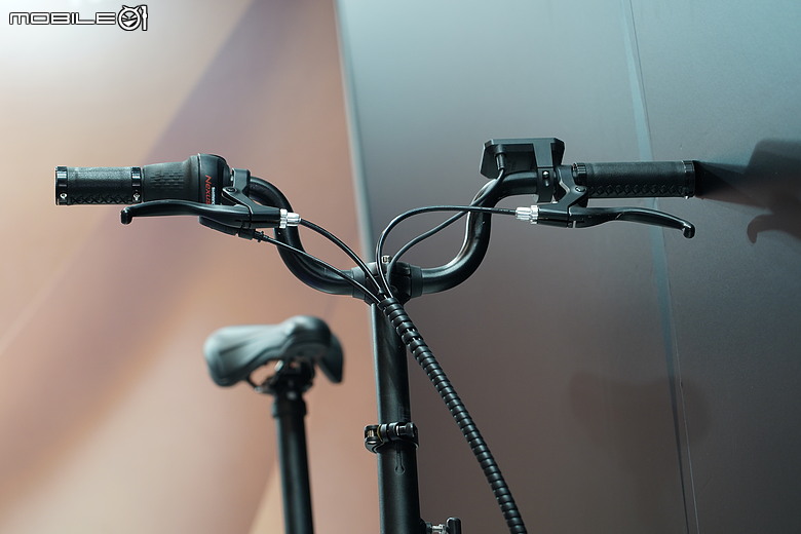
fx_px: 2336
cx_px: 400
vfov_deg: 13.0
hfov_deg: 19.5
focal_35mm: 105
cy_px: 267
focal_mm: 105
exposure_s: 1/125
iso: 800
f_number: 4
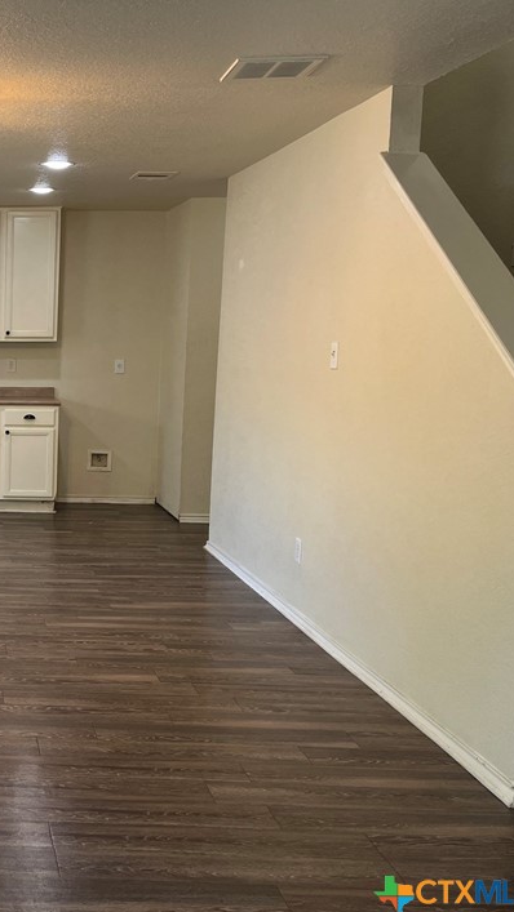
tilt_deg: -6.7
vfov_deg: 49.4
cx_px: -98
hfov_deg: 26.0
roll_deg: -0.3
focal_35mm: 41
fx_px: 993
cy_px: 444
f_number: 1.6
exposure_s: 1/120
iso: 64
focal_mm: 5.1
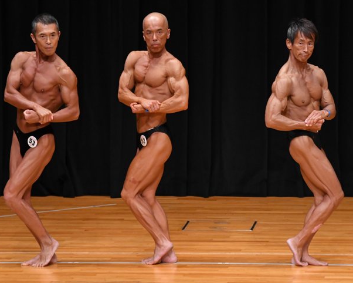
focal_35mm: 344
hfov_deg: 5.6
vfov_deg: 4.5
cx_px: 163
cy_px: 141
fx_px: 3595
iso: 3200
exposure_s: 1/400
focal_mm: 190
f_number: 5.6
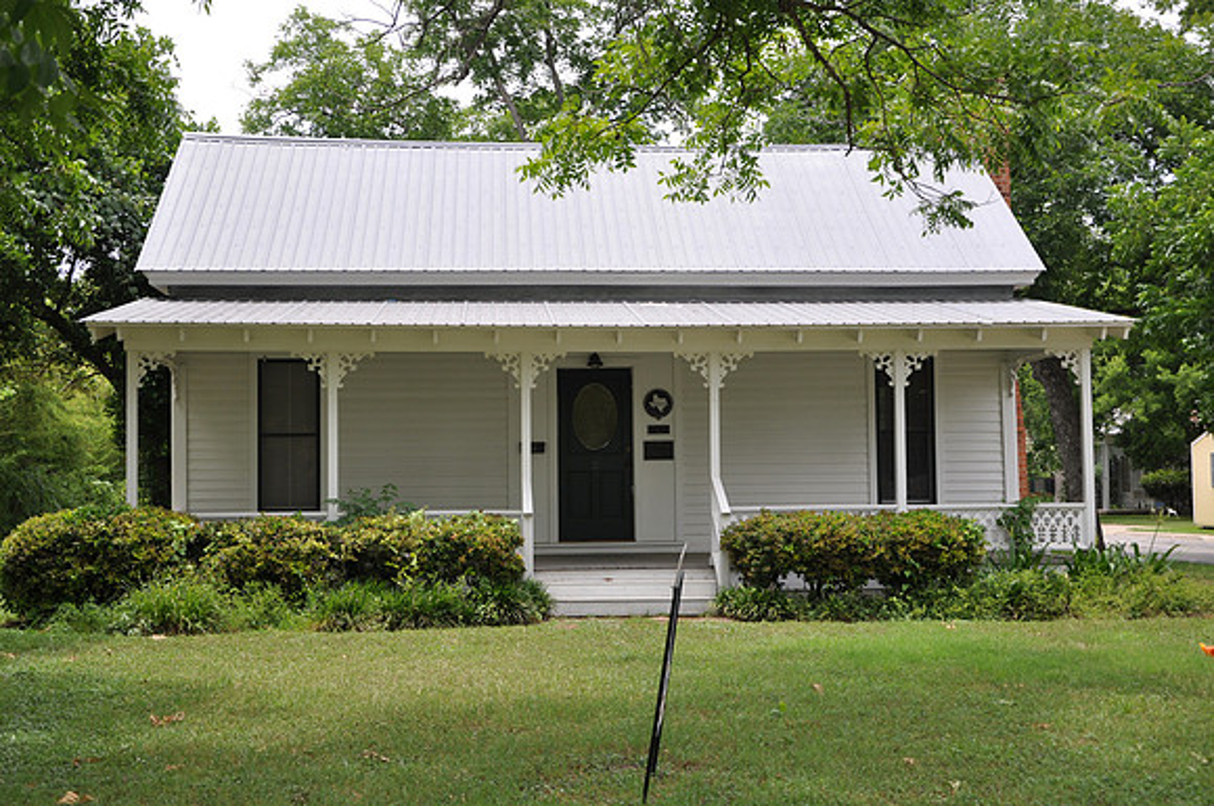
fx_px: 1616
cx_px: 607
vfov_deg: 28.0
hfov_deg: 41.2
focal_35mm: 48
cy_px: 403
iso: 200
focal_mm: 32
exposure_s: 1/125
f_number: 5.6
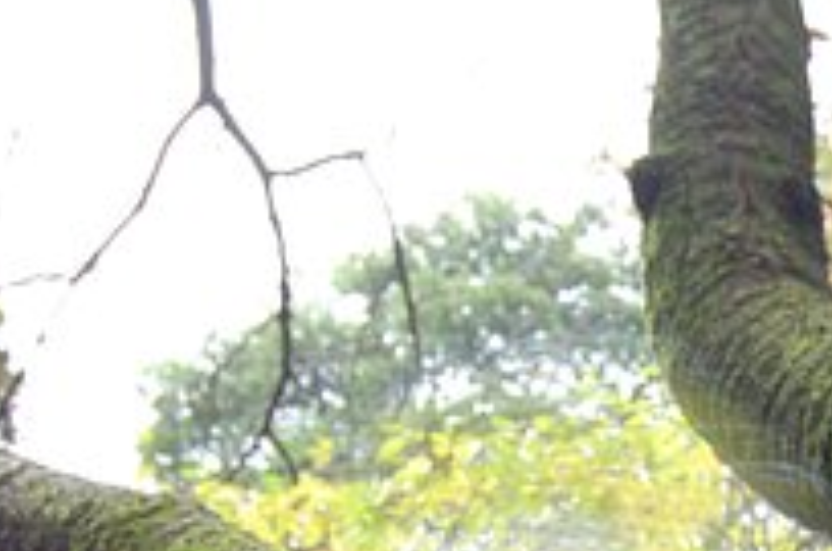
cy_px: 653
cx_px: 787
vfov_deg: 13.5
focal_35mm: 98
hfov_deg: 20.3
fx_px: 2260
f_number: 7.1
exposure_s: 1/30
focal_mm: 26
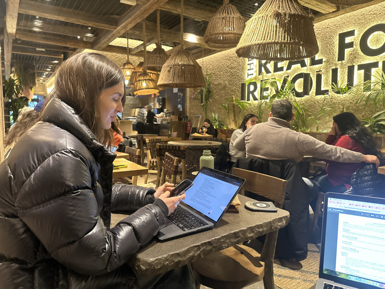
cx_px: 192
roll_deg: +0.0
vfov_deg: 56.8
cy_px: 144
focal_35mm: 24
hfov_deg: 71.6
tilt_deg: -5.4
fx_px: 267
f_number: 1.78
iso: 1000
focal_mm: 6.86
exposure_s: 1/50
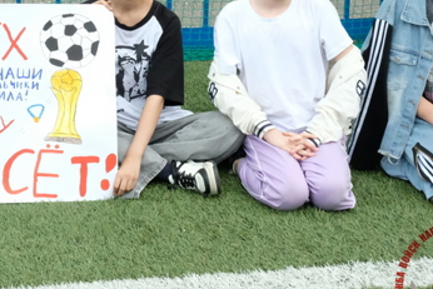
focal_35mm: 78
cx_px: 68
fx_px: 939
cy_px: 48
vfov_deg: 17.3
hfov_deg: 25.4
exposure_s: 1/1700
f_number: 11
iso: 8000
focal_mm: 24.3
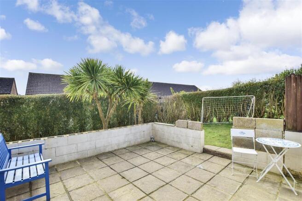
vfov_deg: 77.3
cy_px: 100
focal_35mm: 15
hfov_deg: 100.4
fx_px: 126
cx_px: 151
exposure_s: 1/250
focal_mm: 10
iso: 200
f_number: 8
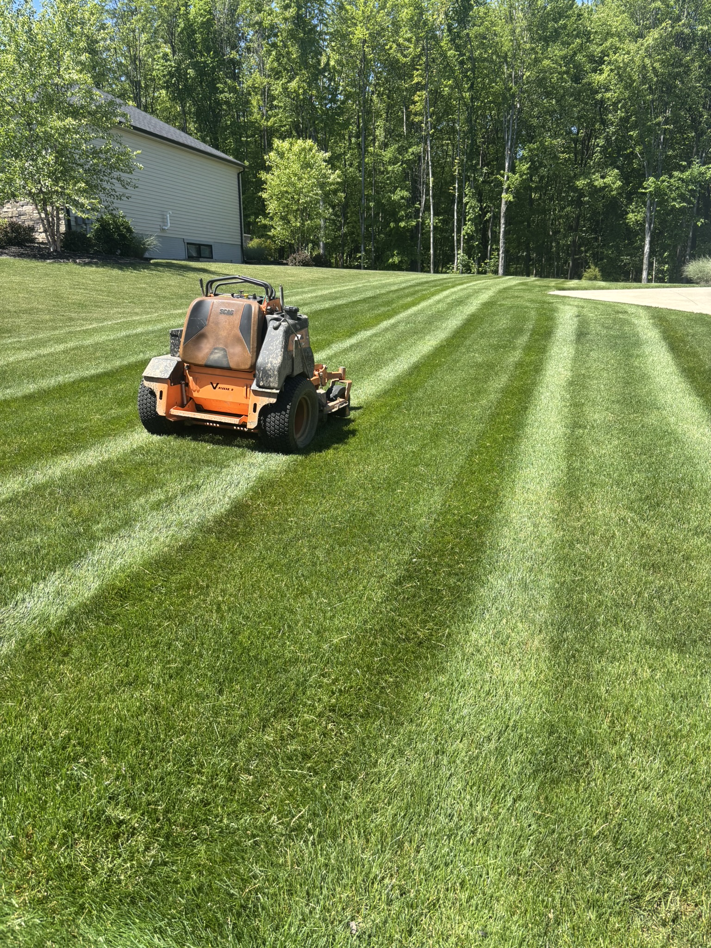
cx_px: 356
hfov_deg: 53.1
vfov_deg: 67.3
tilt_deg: -13.4
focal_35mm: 26
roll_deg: +0.3
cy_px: 474
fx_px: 712
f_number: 1.6
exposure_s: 1/1311
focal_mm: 5.96
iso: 50
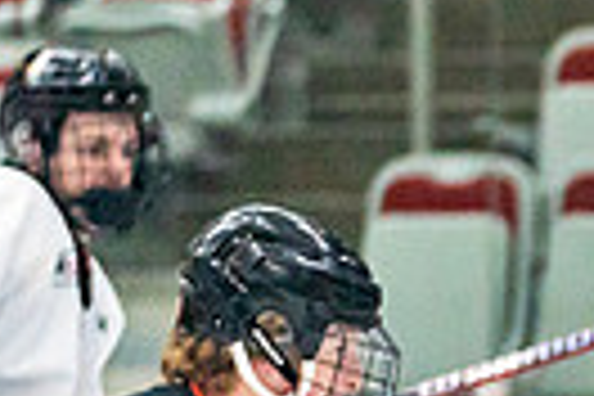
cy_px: 805
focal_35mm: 789
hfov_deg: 2.6
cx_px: 964
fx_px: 13017
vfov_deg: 1.7
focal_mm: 144
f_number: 2.8
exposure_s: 1/1250
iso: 3200
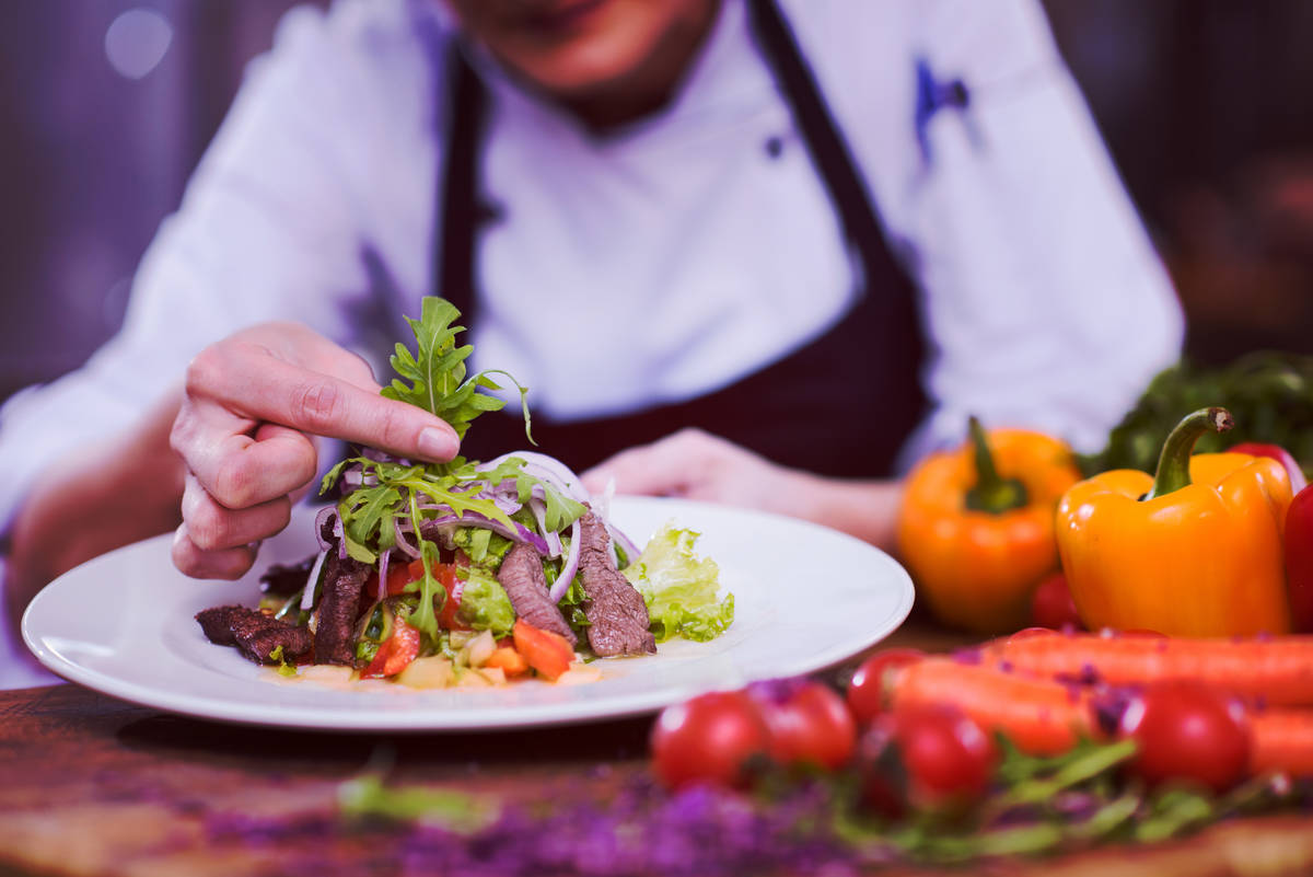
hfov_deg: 23.9
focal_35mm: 85
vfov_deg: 16.1
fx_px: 3101
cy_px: 438
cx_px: 656
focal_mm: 85
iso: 200
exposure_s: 1/250
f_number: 2.2
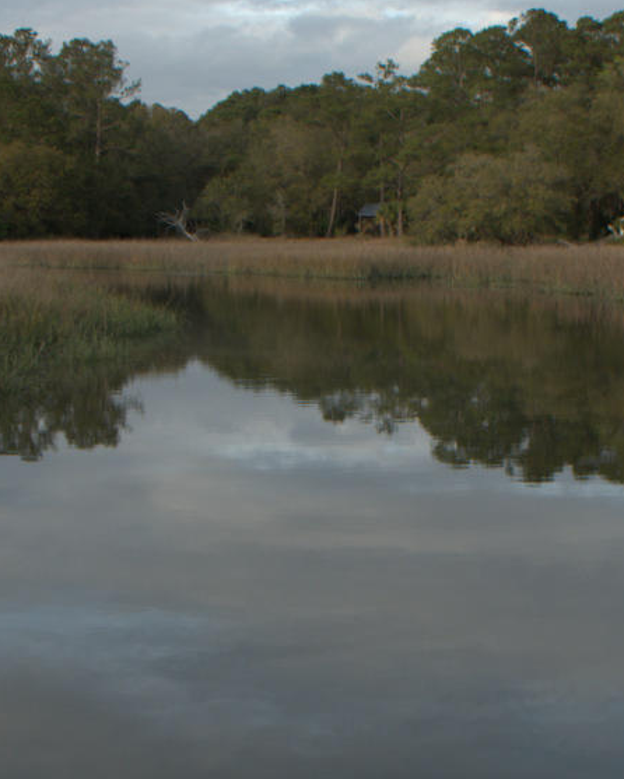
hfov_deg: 18.8
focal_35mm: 81
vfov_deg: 23.5
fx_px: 1869
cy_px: 434
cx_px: 488
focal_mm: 20
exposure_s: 1/160
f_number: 6.3
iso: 100
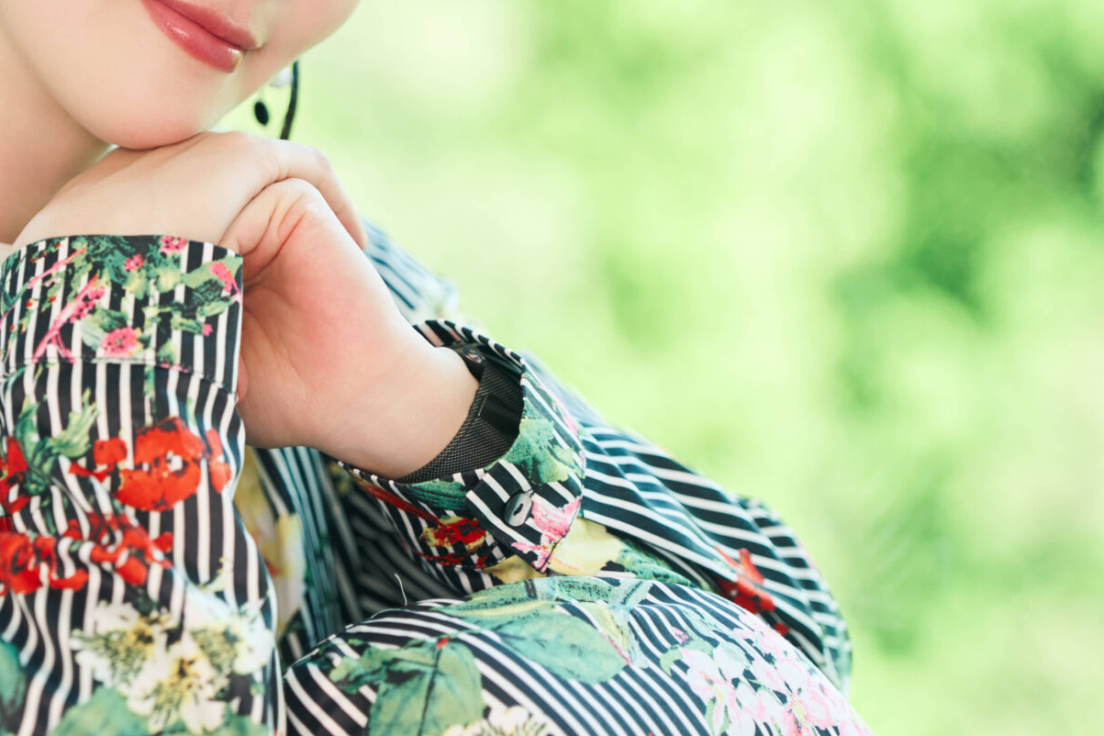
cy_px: 251
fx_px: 4569
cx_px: 328
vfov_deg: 9.2
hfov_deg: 13.7
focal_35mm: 149
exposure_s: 1/160
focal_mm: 70
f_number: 2
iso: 100
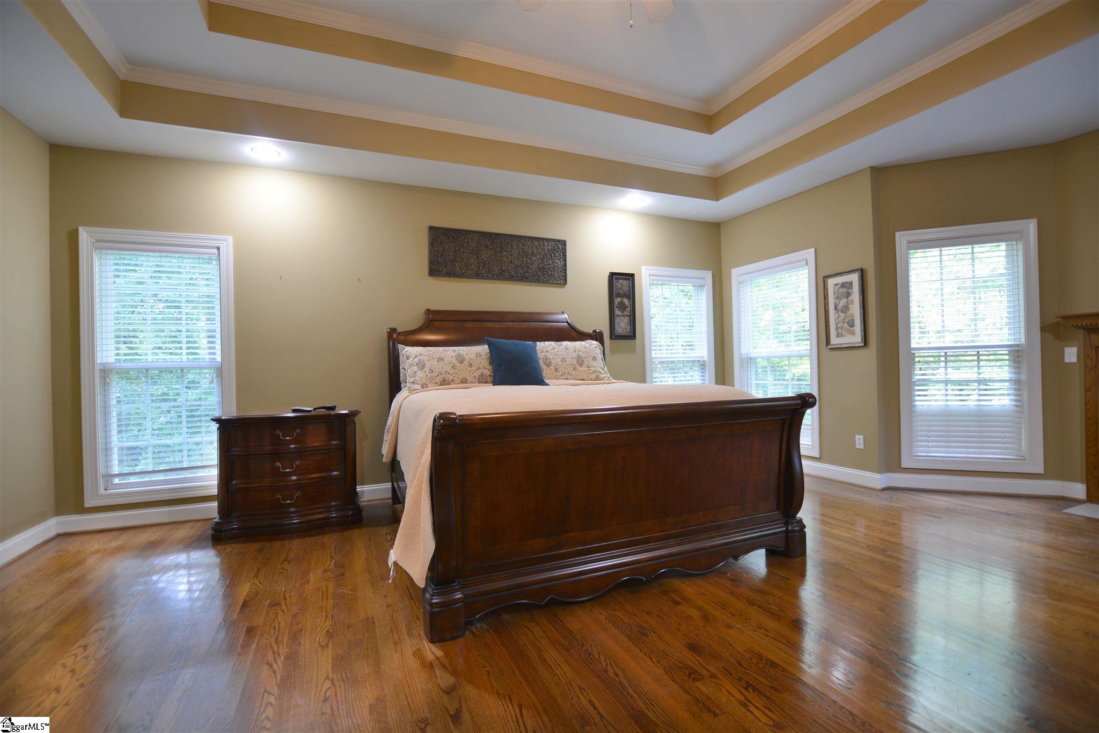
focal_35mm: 15
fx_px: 458
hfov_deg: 100.4
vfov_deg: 77.3
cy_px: 366
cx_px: 550
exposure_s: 1/13
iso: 200
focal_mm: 10
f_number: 3.5
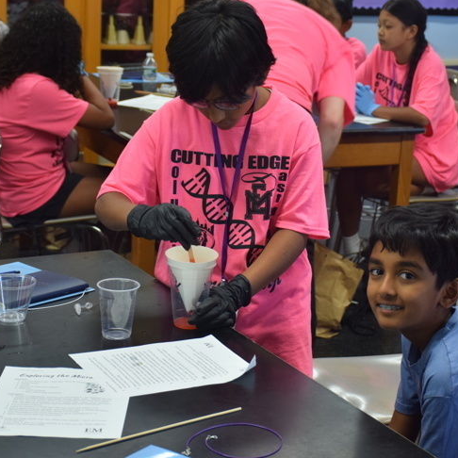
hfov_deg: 20.6
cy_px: 227
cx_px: 274
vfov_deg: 20.6
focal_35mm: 84
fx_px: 1257
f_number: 4.5
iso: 800
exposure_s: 1/60
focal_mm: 40
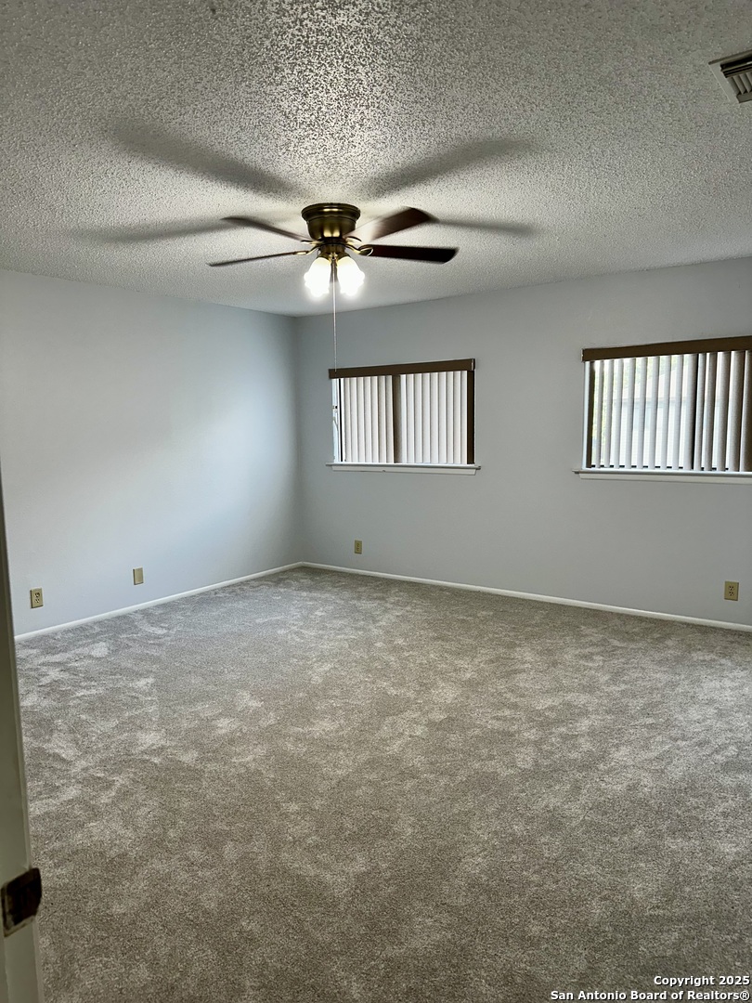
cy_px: 502
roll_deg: +0.1
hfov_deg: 56.8
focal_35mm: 24
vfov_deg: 71.6
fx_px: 695
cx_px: 376
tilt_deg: -7.6
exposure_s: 1/120
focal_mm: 6.86
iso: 100
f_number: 1.78
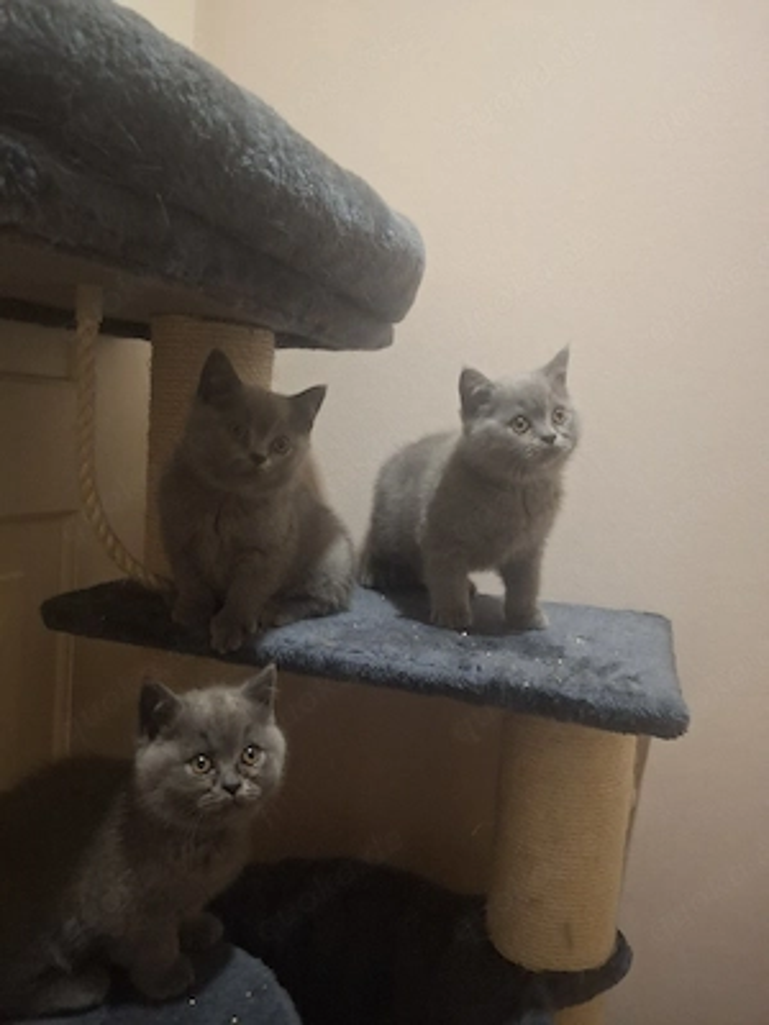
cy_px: 512
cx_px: 384
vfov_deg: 69.4
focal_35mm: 25
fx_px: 741
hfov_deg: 54.9
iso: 400
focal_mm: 4.69
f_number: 1.8
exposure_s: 1/25
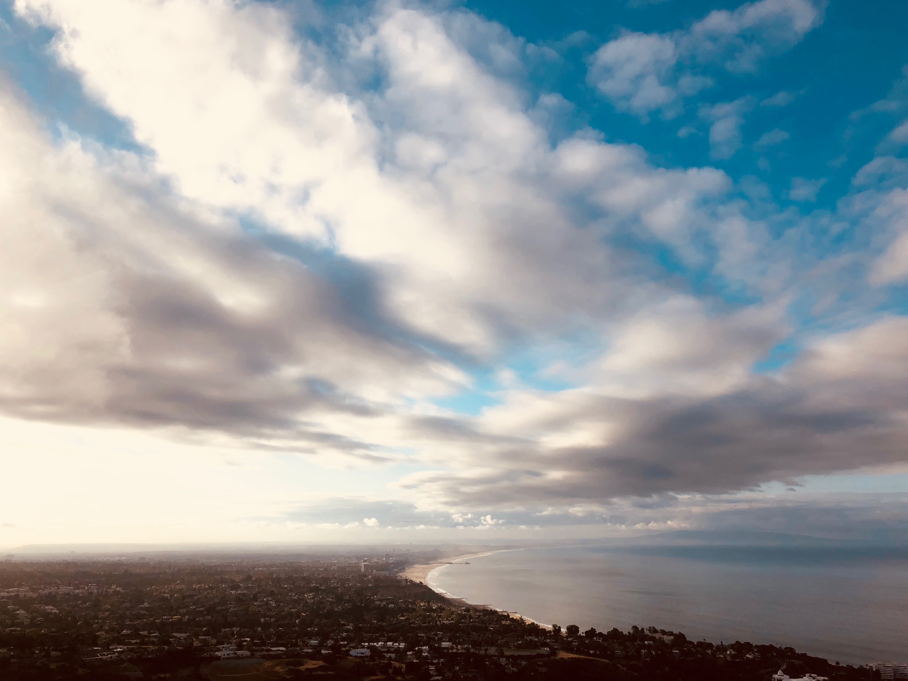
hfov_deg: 63.4
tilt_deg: +14.7
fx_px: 734
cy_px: 340
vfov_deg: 49.7
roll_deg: +0.5
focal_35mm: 28
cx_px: 454
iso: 25
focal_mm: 4
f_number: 1.8
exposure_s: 1/3205
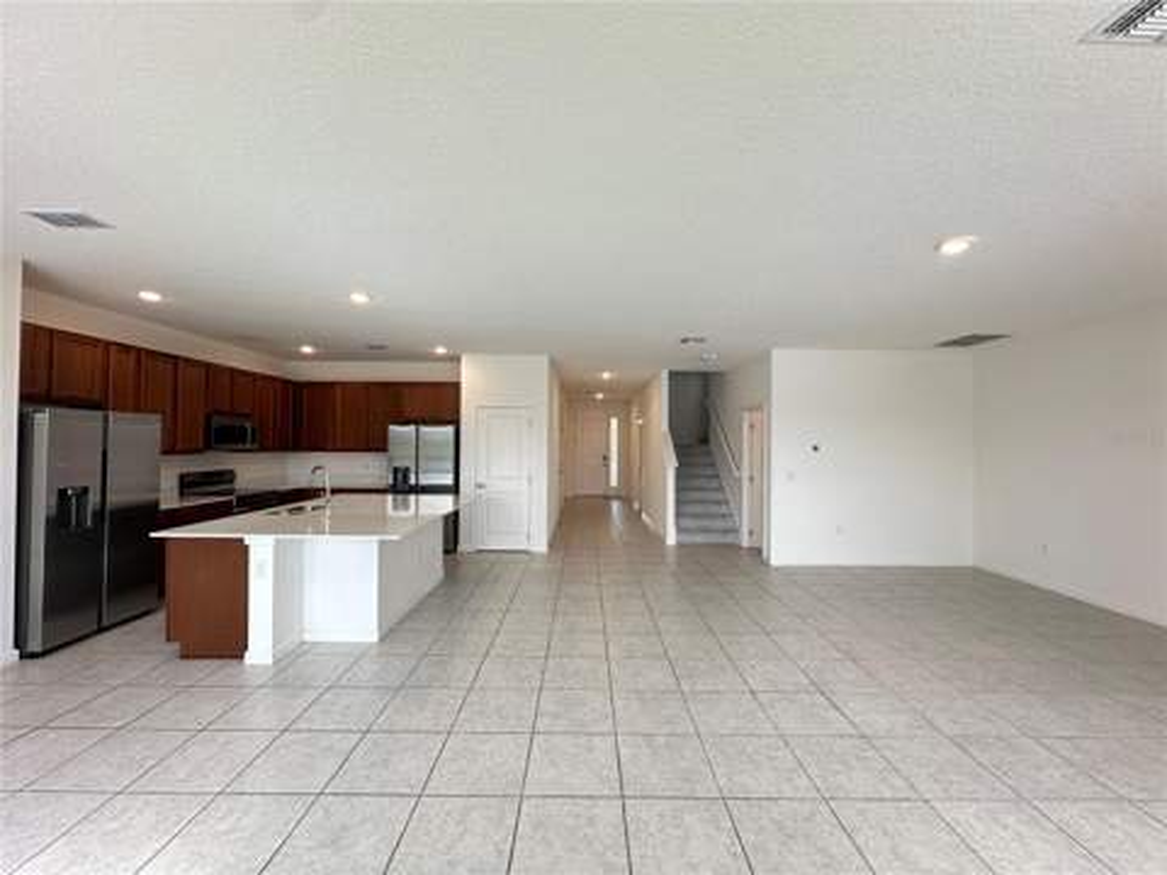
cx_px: 584
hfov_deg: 102.1
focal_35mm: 14
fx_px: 472
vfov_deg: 85.7
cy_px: 438
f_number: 2.2
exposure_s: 1/120
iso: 160
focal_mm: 2.22
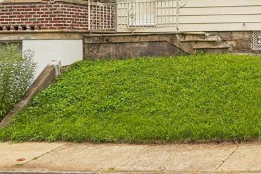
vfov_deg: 18.8
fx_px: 478
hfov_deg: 28.7
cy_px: -64
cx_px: 258
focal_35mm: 66
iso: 500
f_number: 8
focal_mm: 24
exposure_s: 1/1600
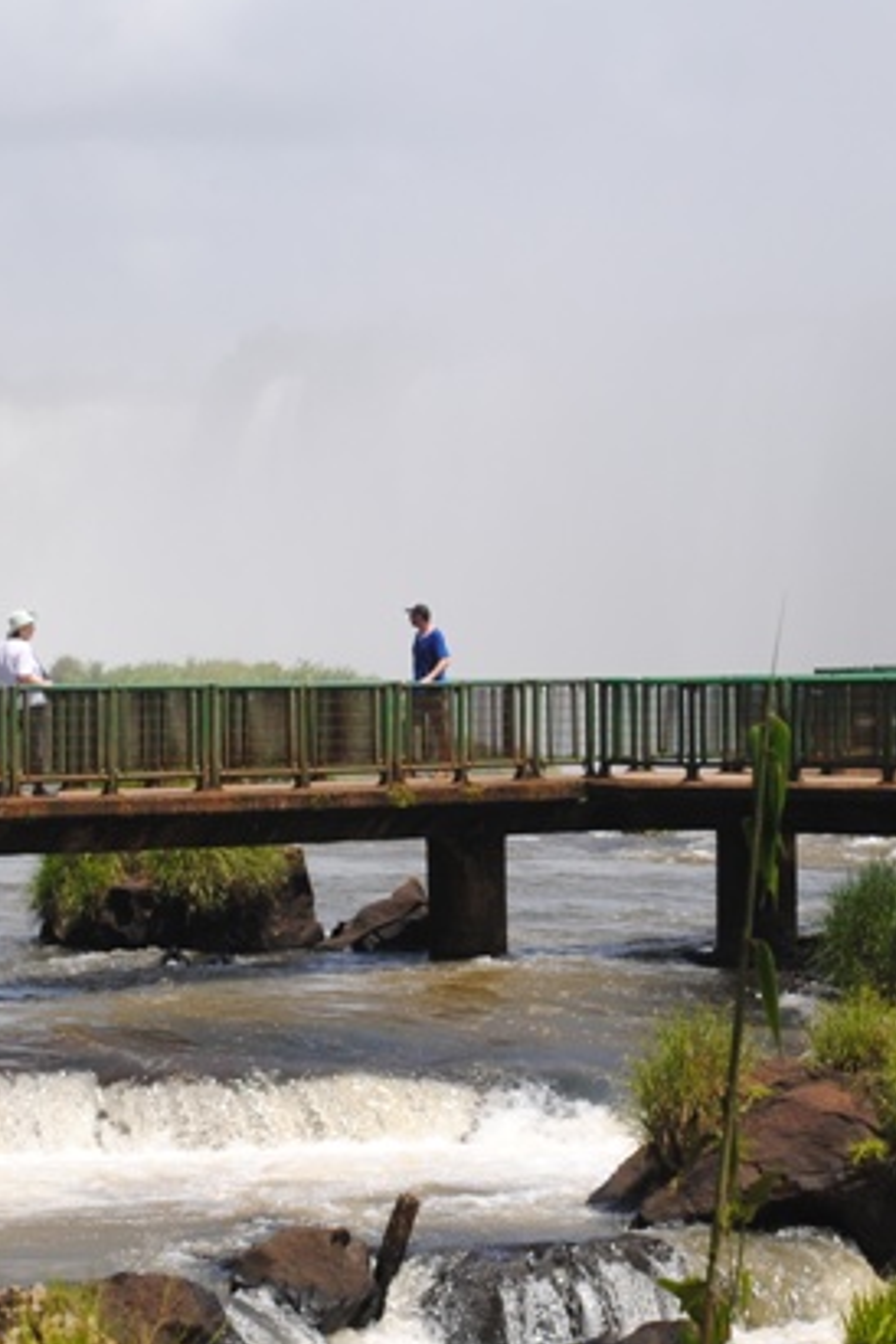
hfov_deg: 8.6
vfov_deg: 12.9
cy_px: 533
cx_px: 392
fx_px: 5942
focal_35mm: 159
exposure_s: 1/320
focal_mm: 45
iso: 100
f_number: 9
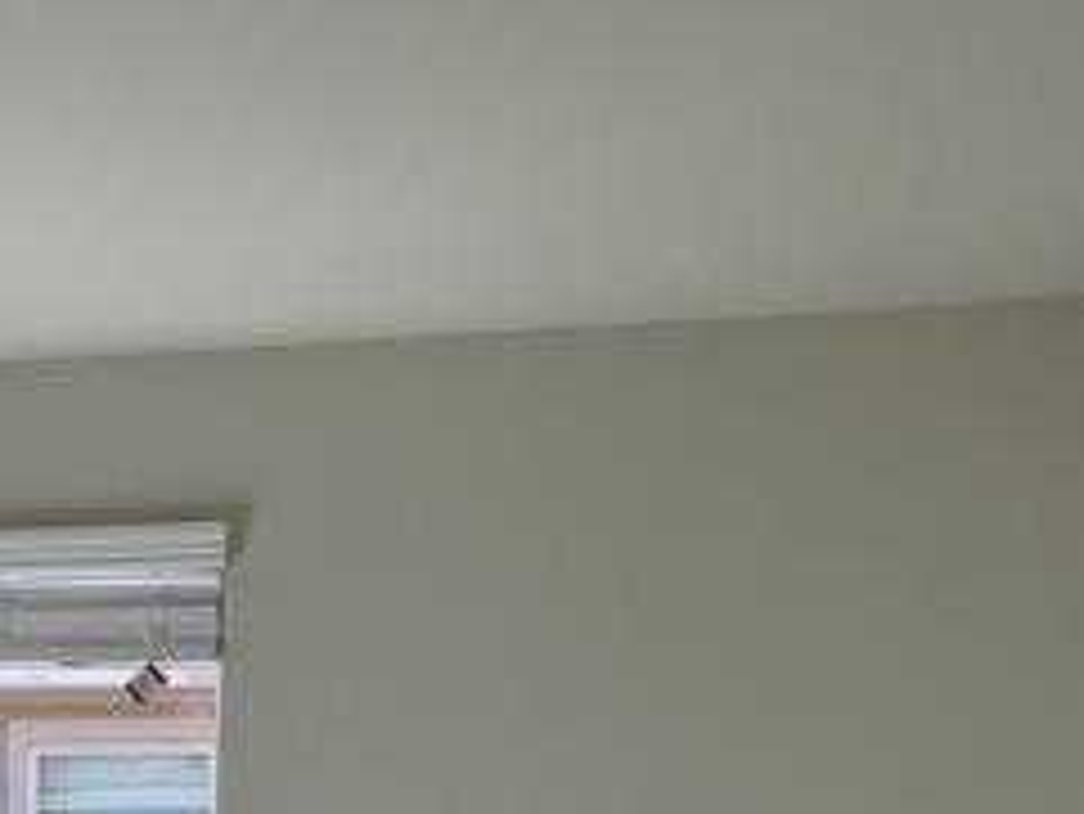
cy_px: 1003
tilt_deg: -2.1
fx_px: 2162
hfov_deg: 27.9
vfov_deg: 19.9
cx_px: 324
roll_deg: -0.5
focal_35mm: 69
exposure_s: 1/538
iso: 32
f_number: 1.6
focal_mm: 5.1
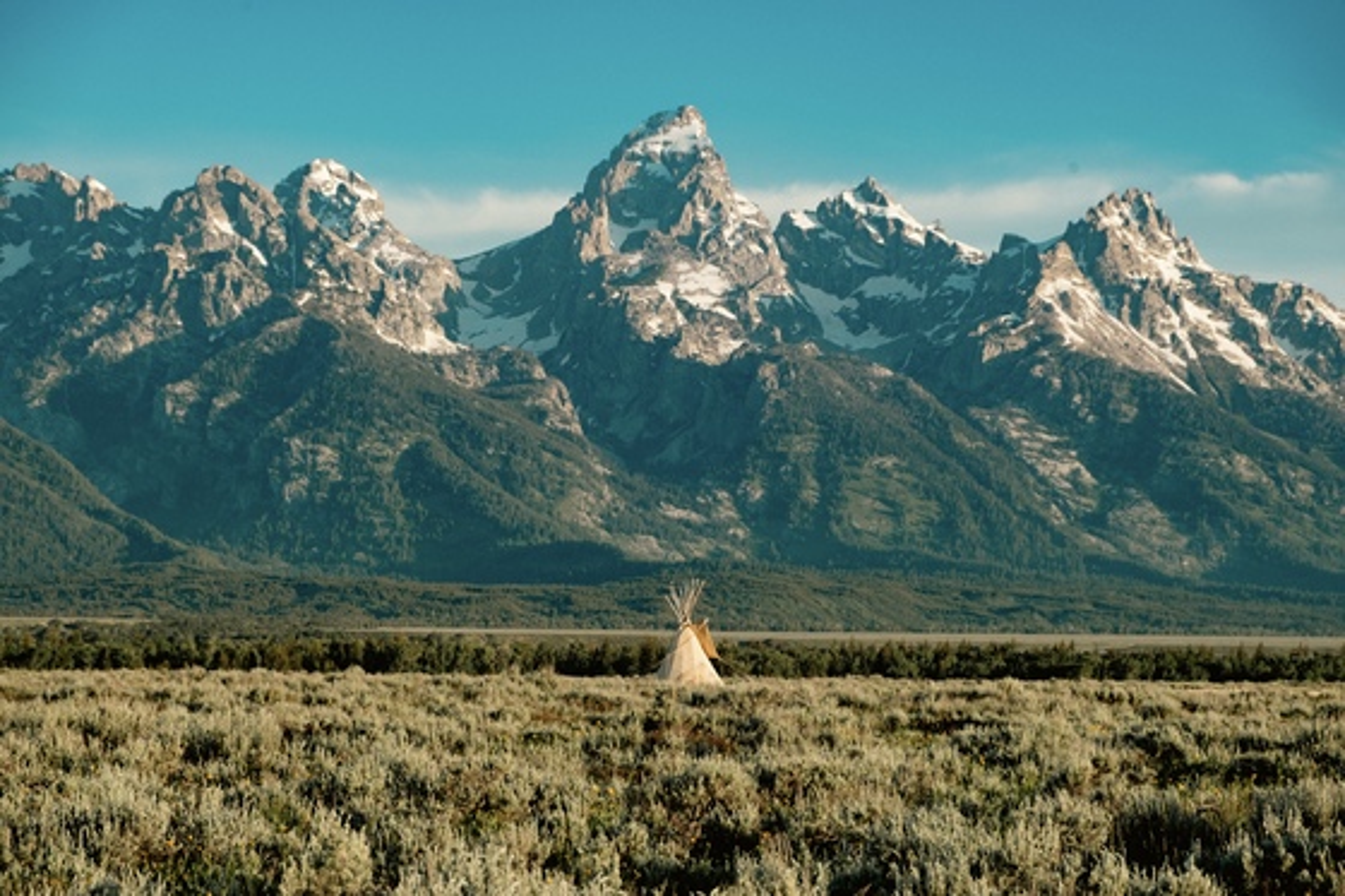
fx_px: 3100
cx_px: 672
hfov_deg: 24.5
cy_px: 448
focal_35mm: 83
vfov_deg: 16.4
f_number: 5.6
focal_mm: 55
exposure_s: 1/220
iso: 160
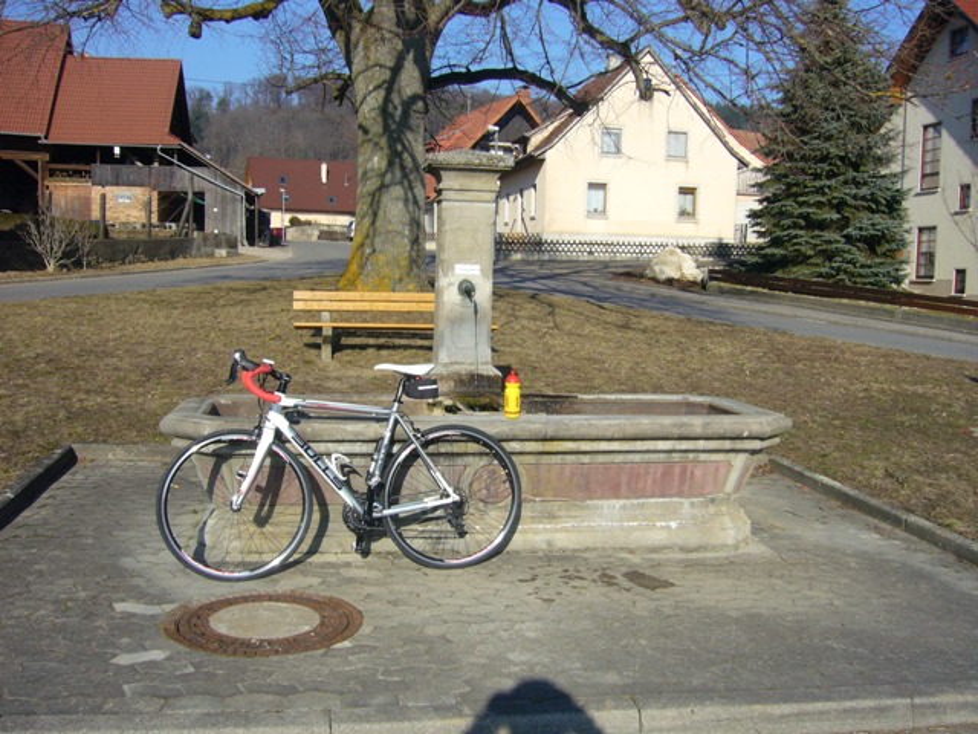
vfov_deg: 40.7
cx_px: 489
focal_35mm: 35
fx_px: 989
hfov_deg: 52.6
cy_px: 367
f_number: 5.6
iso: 100
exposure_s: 1/640
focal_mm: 5.8
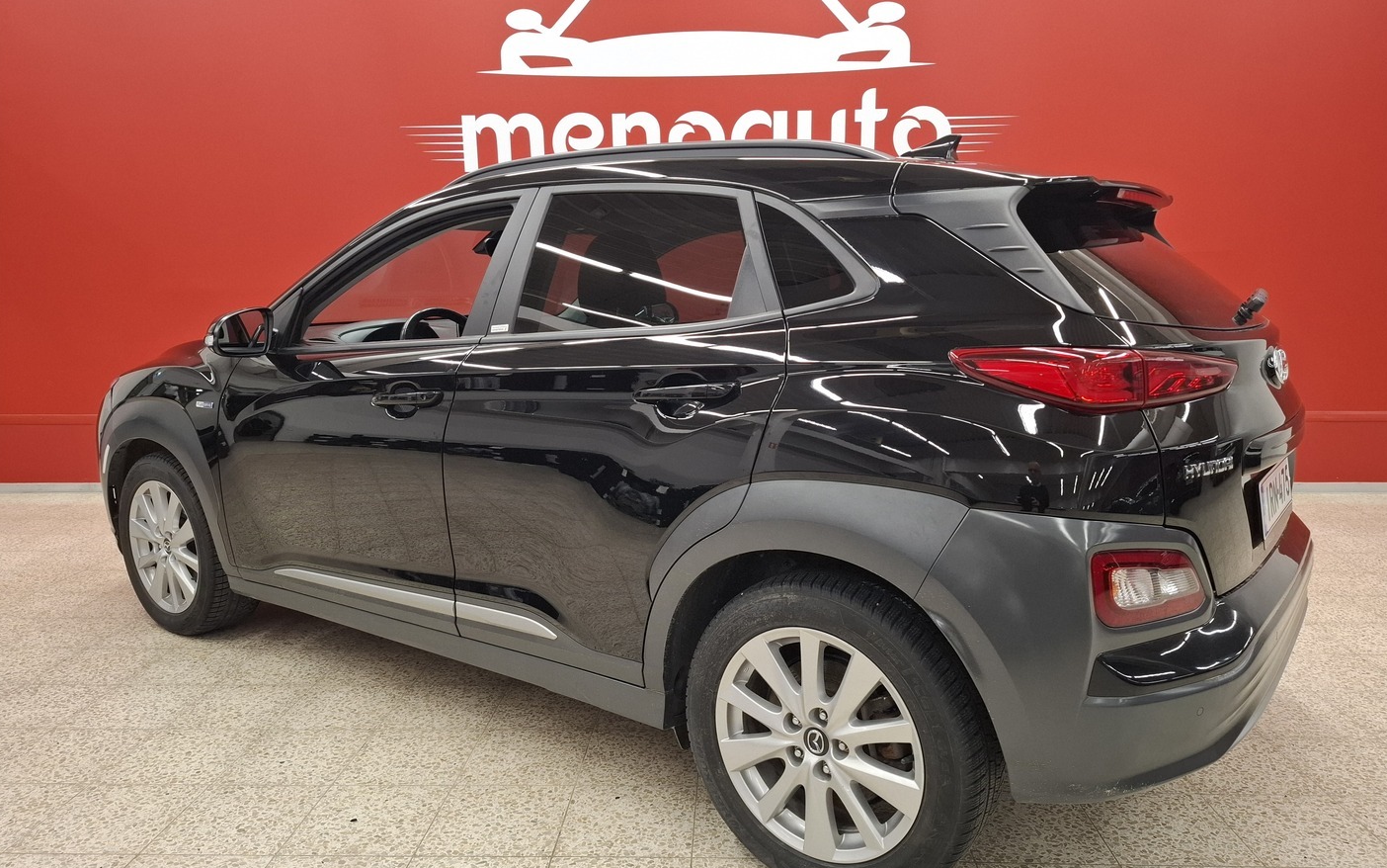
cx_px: 703
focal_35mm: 25
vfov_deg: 49.2
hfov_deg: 72.5
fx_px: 945
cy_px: 471
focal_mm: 5.54
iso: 200
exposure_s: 1/100
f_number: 1.8
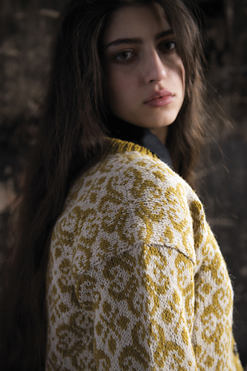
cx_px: 124
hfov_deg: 27.0
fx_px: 515
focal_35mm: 50
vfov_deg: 39.6
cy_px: 186
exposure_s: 1/160
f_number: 4
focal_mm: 50
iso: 1250
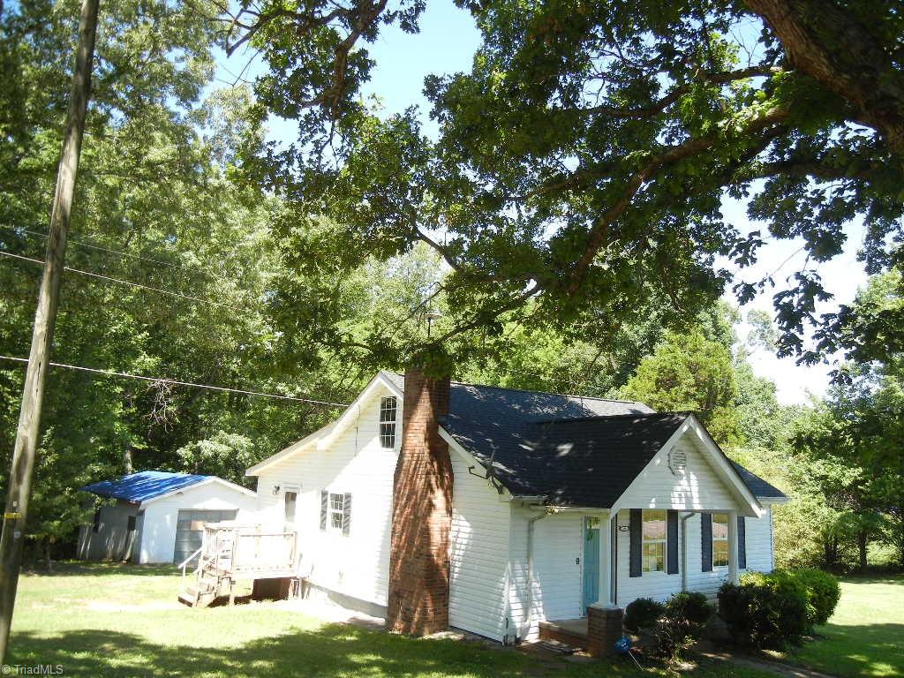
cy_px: 339
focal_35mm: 30
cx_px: 452
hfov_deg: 60.0
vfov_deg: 46.8
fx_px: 783
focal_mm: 5.4
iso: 160
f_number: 3.5
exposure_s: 1/240
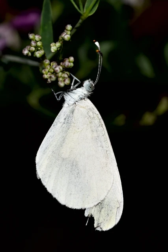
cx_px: 84
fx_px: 1577
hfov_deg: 6.1
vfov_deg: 9.2
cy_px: 126
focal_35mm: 225
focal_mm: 150
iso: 100
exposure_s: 1/250
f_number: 10
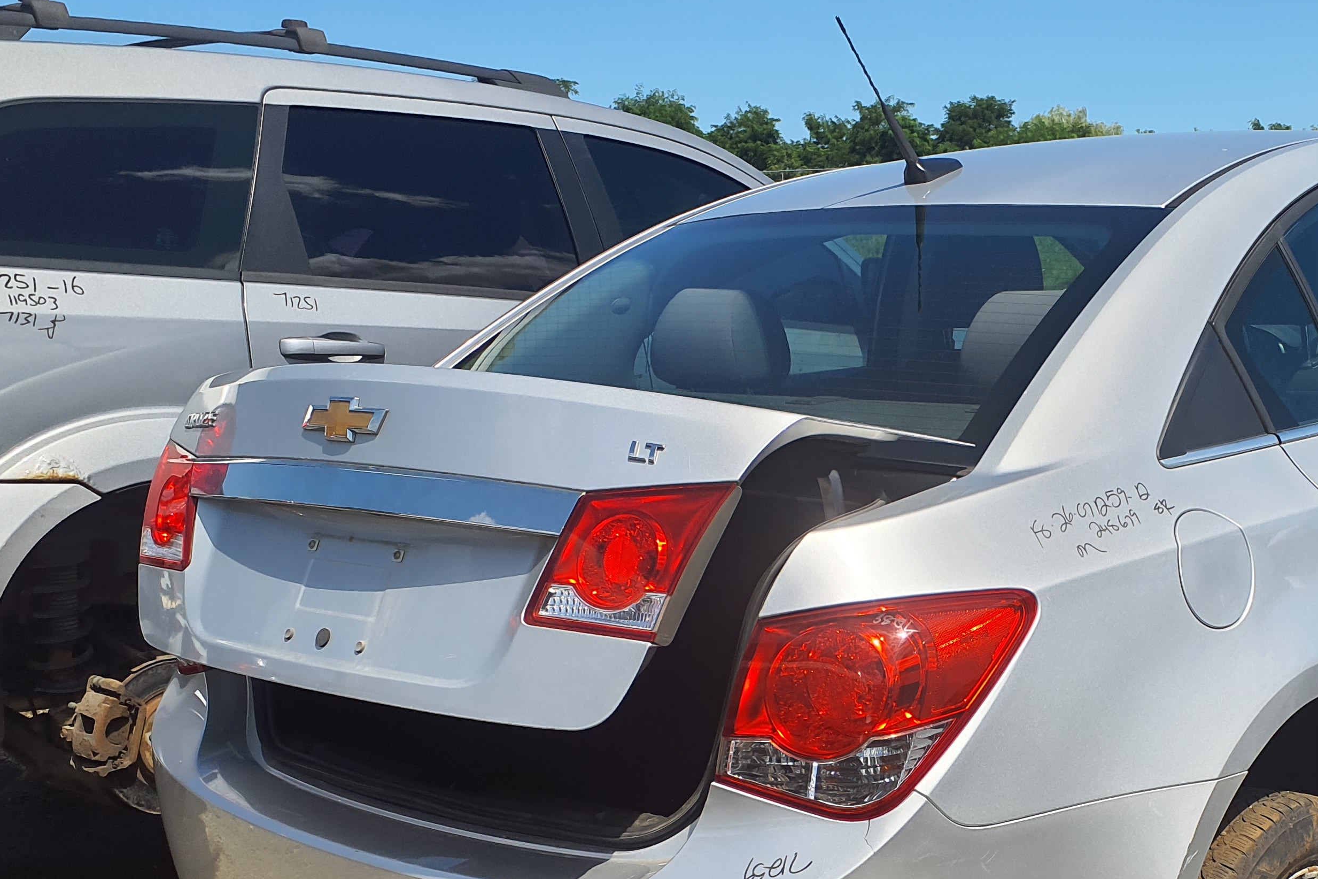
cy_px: 728
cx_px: 974
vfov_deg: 27.9
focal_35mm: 47
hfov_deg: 40.8
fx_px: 1721
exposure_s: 1/2120
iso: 40
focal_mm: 3.58
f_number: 1.9
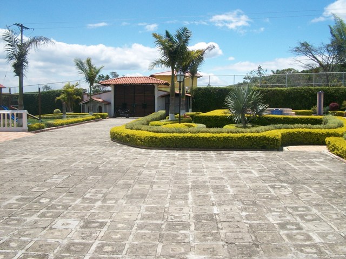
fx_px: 320
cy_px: 130
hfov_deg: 56.8
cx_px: 173
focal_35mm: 32
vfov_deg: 44.2
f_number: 5.5
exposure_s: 1/400
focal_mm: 5.7
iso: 80
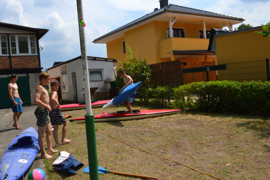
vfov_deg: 40.0
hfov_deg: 57.2
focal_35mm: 33
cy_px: 90
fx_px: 247
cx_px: 135
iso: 100
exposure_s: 1/200
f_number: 10
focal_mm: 22
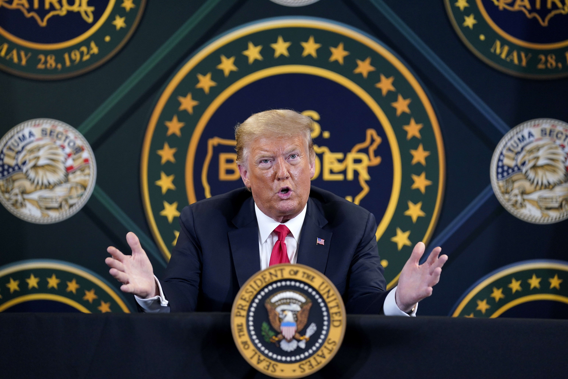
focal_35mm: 186
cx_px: 284
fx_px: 2934
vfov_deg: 7.4
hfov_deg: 11.1
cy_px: 190
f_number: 2.8
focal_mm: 186
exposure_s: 1/500
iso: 1600
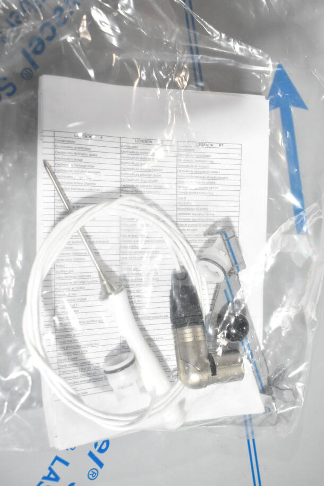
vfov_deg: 49.5
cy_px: 243
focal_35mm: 39
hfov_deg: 34.2
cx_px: 162
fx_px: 526
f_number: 5.6
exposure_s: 1/125
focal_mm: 26
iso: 1600
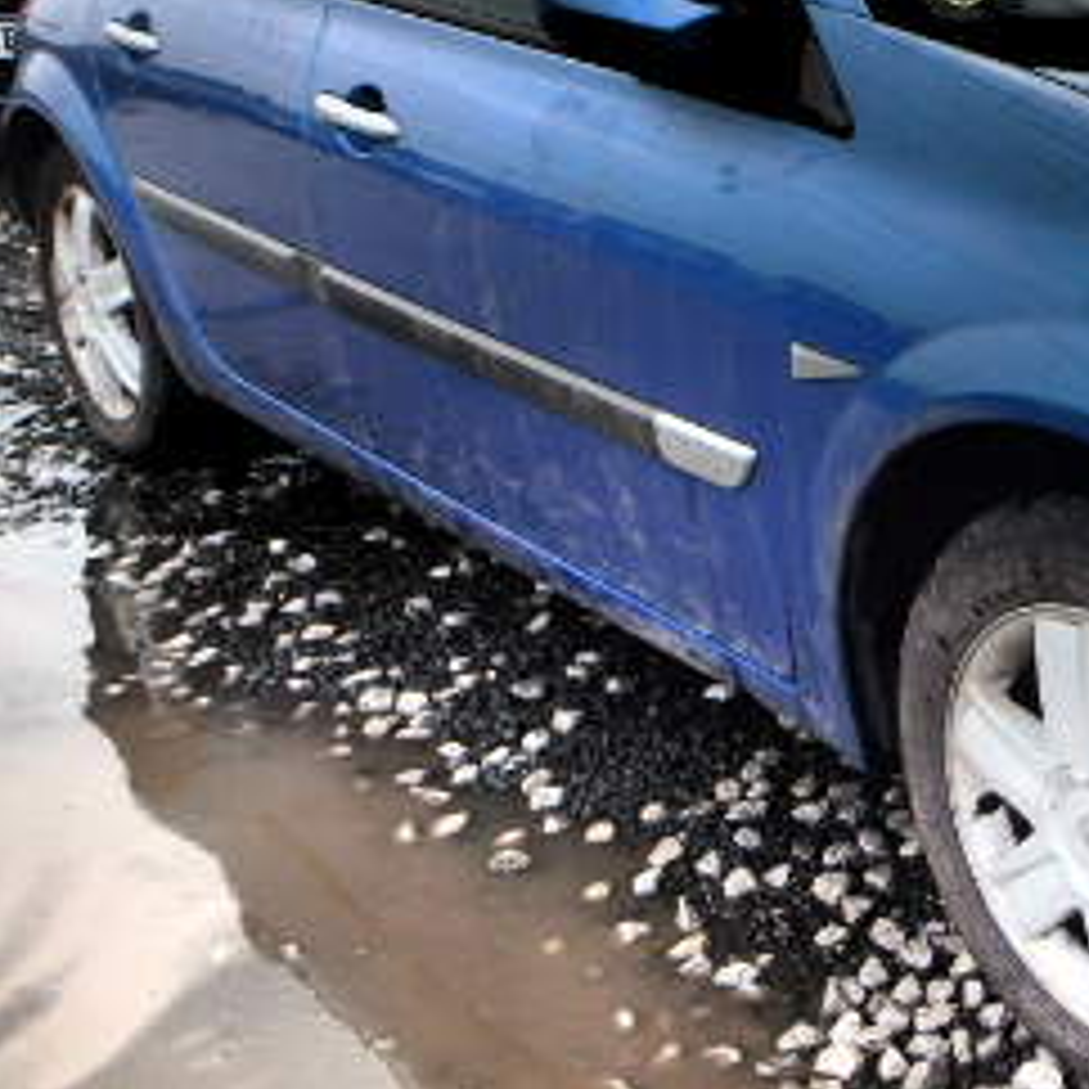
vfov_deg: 34.5
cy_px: 414
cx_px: 1215
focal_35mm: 49
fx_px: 1744
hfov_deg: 30.7
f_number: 3.5
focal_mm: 3.7
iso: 125
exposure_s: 1/250
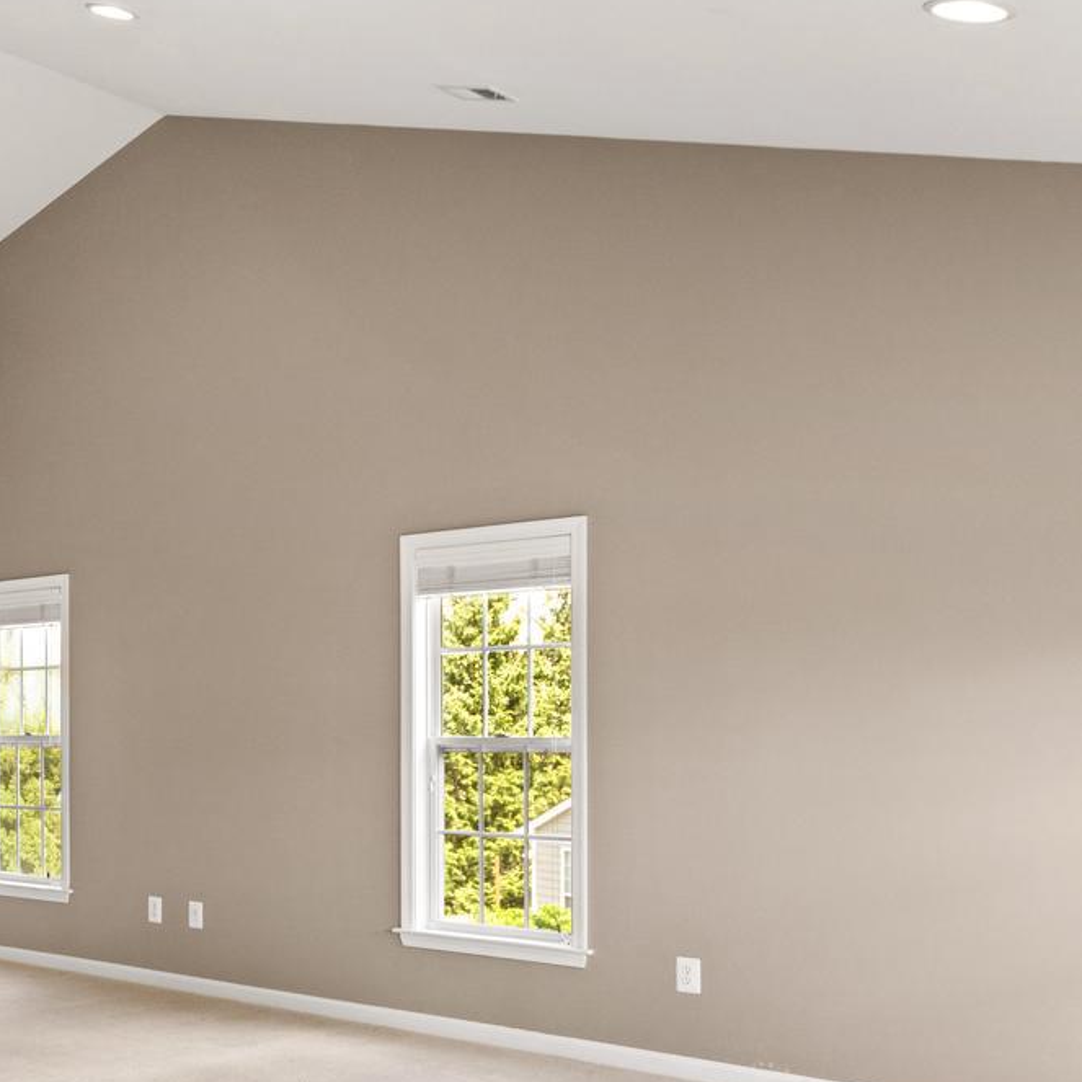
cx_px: 75
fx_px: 1485
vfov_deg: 39.5
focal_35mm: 42
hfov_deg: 37.0
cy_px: 727
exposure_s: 1/100
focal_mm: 16
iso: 320
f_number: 4
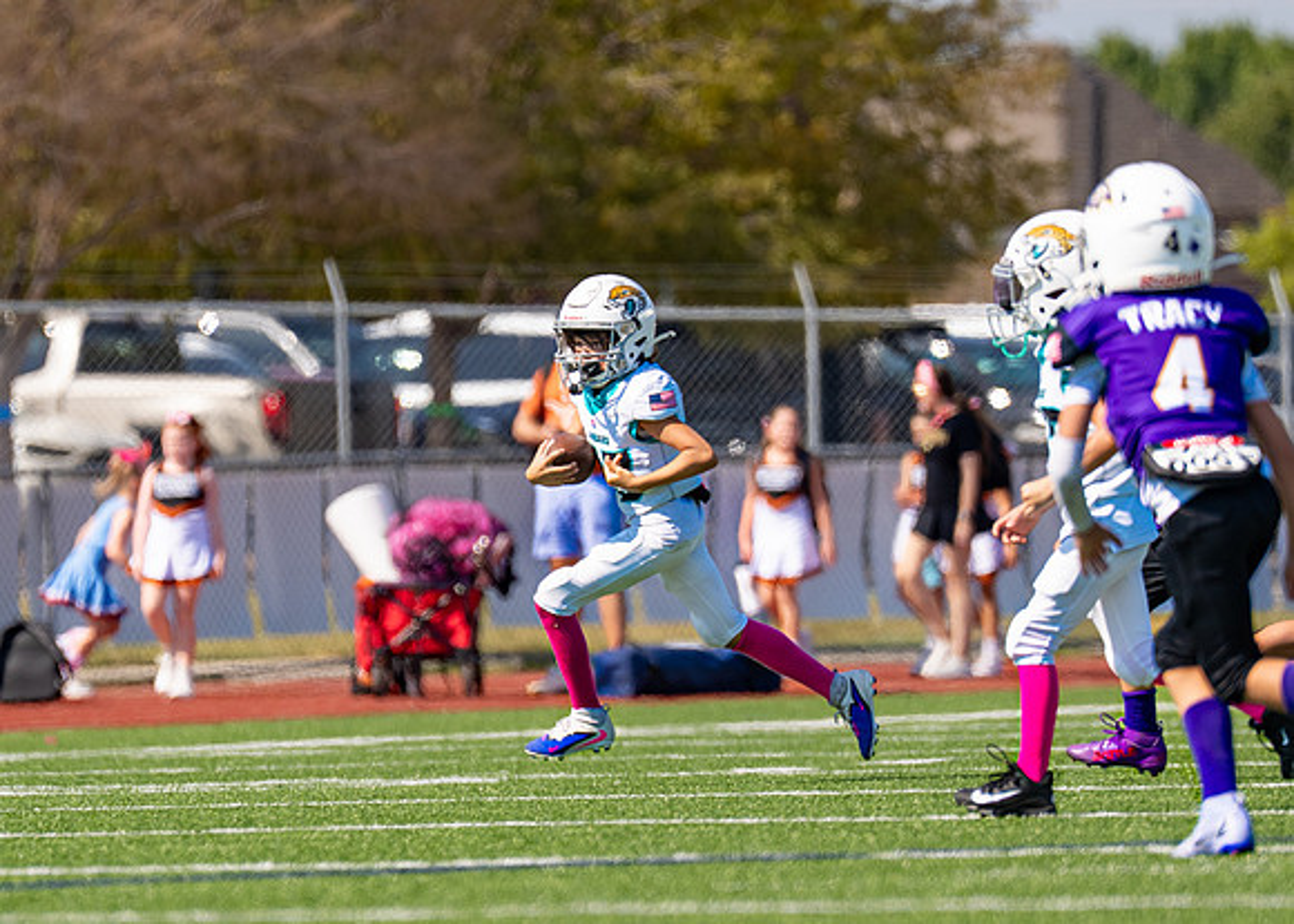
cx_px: 634
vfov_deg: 3.1
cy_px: 502
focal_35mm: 462
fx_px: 16978
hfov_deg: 4.4
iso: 100
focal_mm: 200
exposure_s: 1/2500
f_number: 2.8
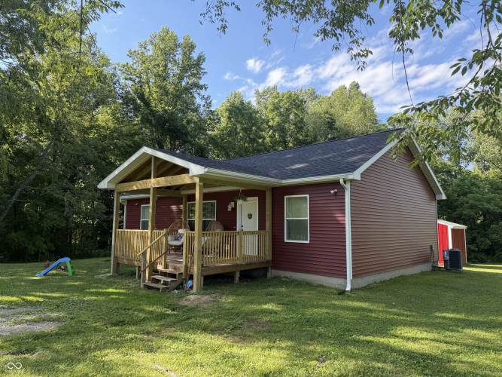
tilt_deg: +4.8
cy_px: 188
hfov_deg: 71.6
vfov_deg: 56.8
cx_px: 251
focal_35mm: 24
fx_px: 348
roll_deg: +0.6
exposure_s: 1/992
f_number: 1.78
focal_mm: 6.76
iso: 100
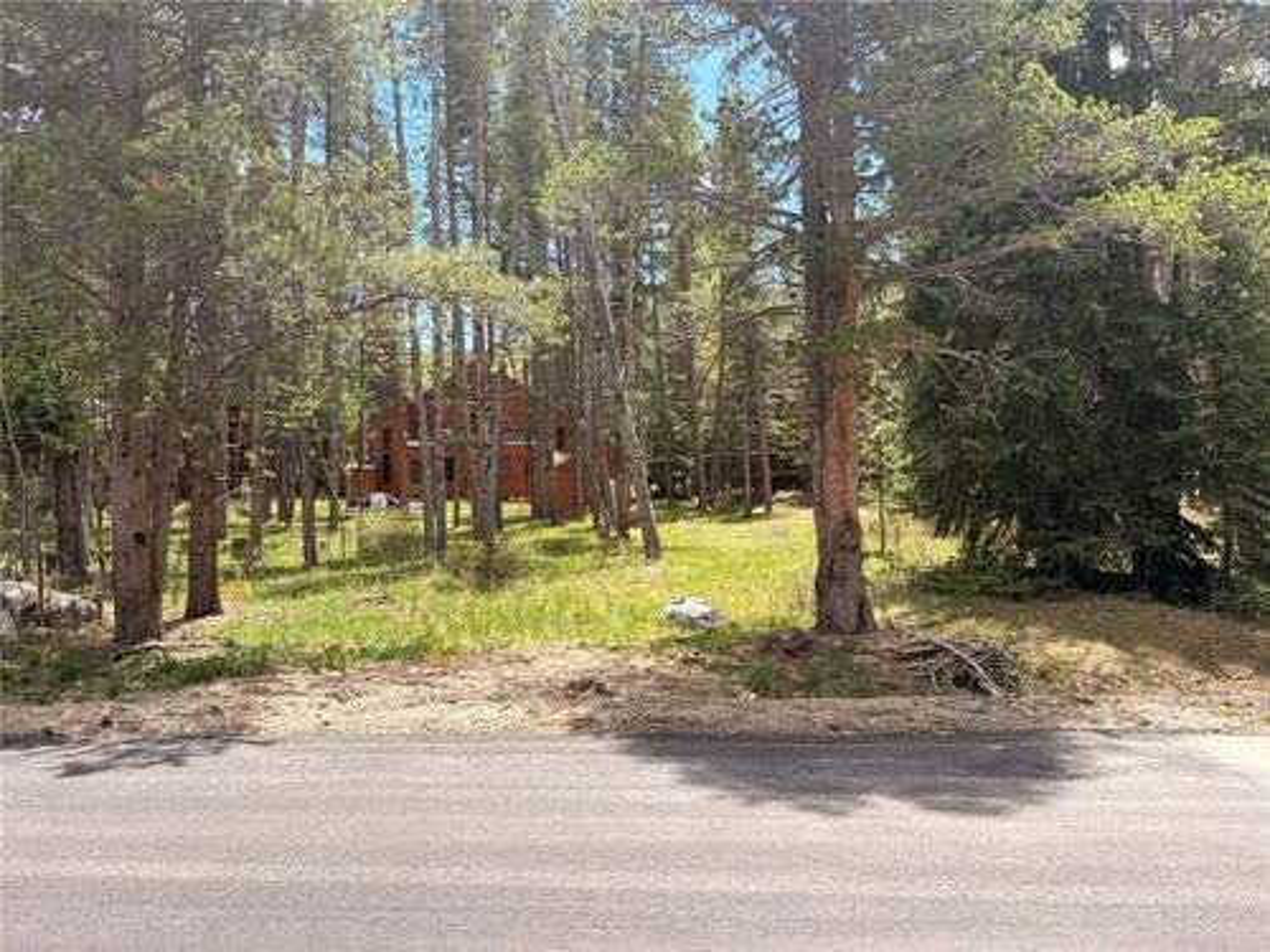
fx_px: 954
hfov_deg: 67.3
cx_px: 635
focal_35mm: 26
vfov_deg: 53.1
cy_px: 476
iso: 50
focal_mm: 5.96
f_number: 1.6
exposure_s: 1/1155
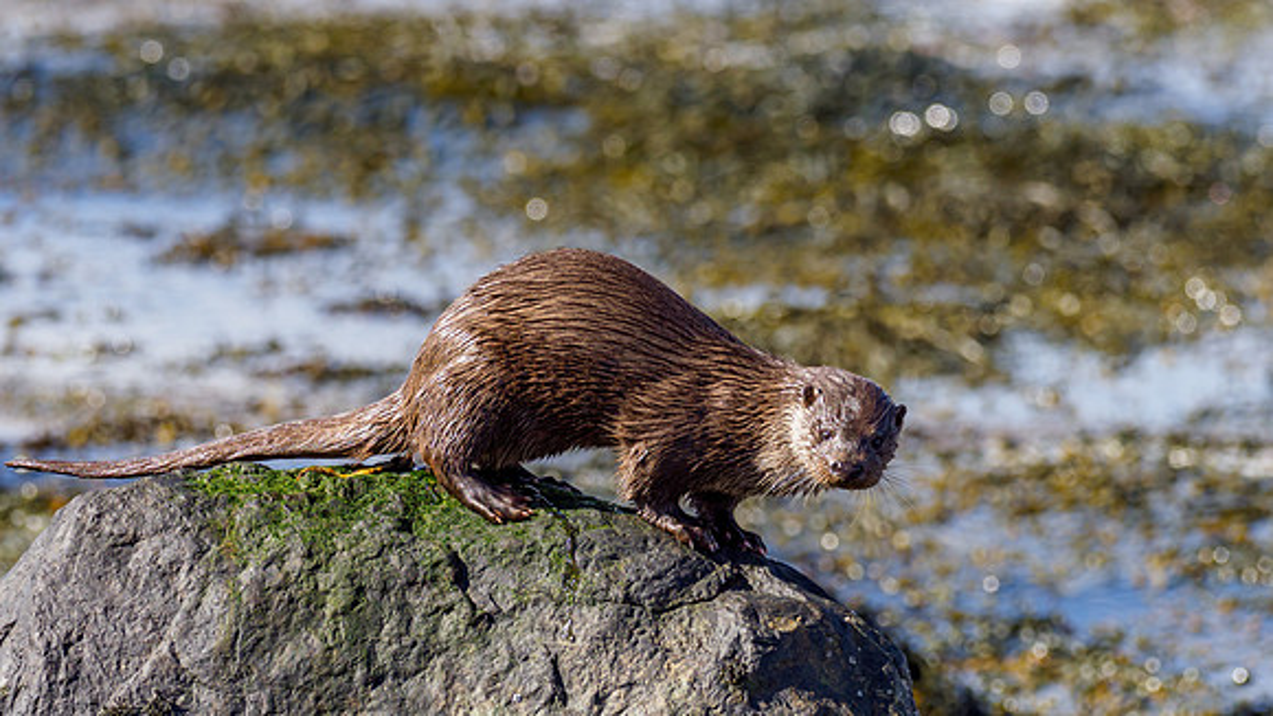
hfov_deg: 2.7
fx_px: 26967
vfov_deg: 1.5
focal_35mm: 799
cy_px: 471
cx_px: 777
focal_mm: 300
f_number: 4.5
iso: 400
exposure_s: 1/1000
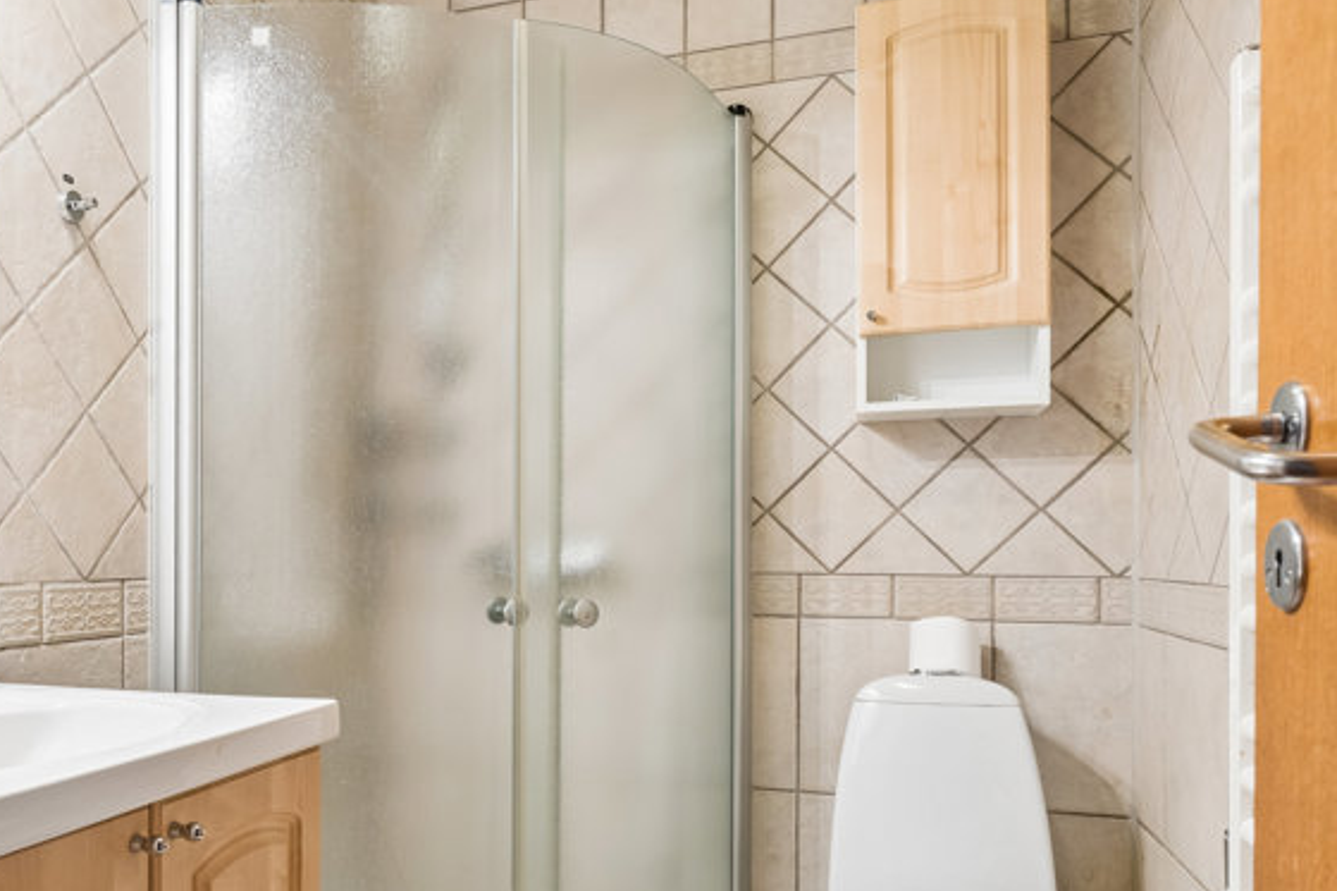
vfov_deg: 41.8
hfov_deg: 59.0
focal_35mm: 31
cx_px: 463
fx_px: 1154
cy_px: 579
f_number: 8
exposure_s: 1
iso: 200
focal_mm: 14.5
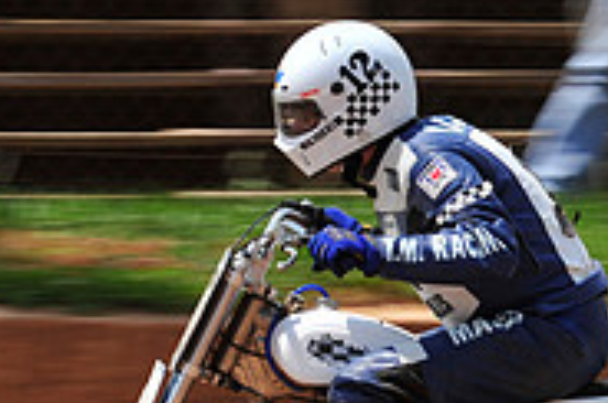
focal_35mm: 632
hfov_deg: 3.3
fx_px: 10655
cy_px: 413
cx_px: 621
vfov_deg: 2.2
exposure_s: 1/400
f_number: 10
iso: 200
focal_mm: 200
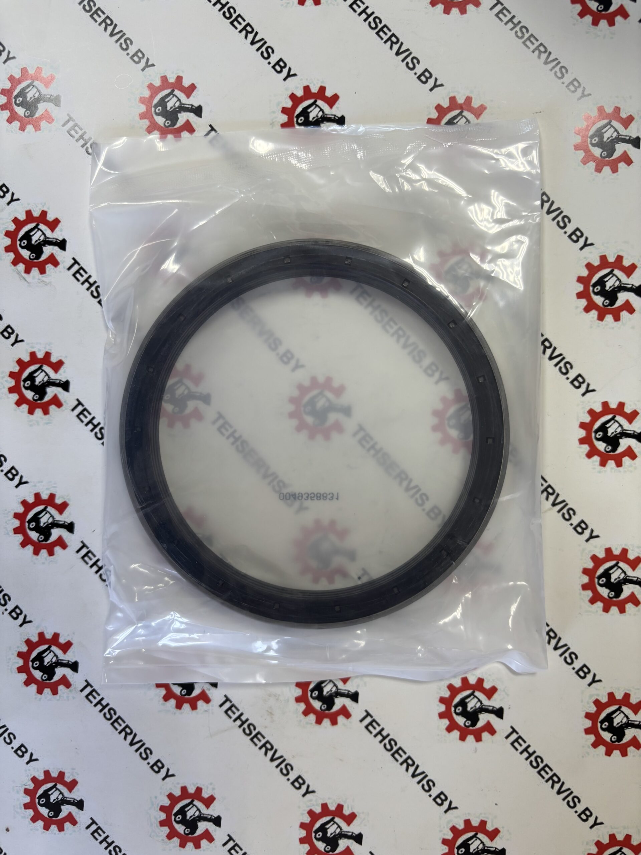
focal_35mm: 26
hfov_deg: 53.1
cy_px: 428
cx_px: 320
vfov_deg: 67.3
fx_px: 642
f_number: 1.6
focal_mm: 5.96
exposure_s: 1/100
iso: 64
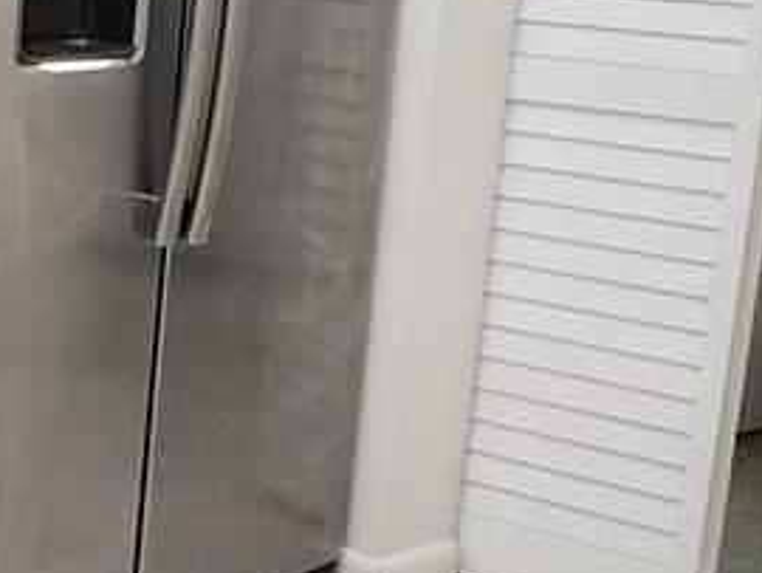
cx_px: -895
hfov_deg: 16.5
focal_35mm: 77
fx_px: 1697
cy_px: 73
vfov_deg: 18.9
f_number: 2.2
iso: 100
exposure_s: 1/60
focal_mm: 1.7
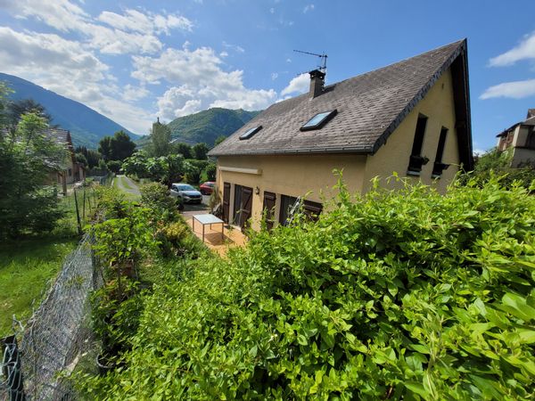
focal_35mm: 13
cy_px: 200
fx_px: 201
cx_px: 268
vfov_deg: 89.9
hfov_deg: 106.2
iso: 40
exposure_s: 1/1978
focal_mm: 1.74
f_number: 2.2
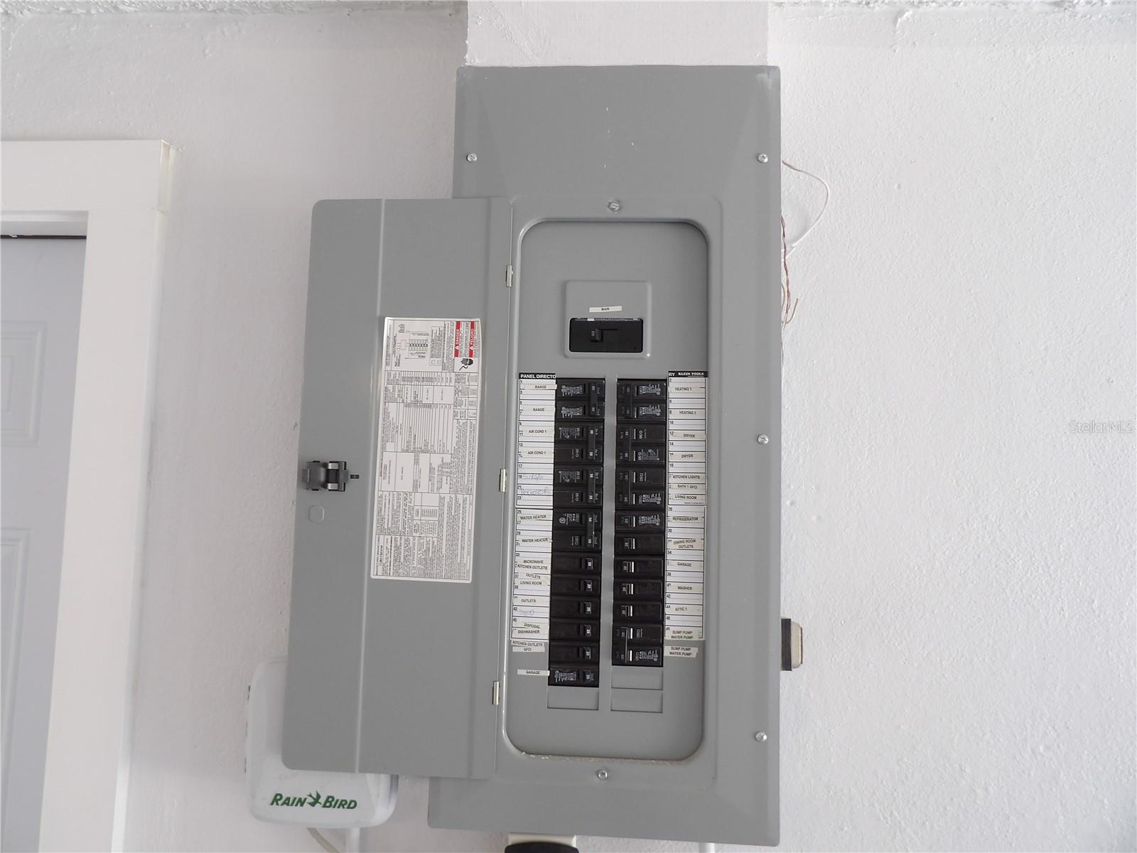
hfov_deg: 71.6
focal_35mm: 24
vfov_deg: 56.8
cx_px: 568
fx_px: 788
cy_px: 426
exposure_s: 1/33
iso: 103
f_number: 3.2
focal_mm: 4.3
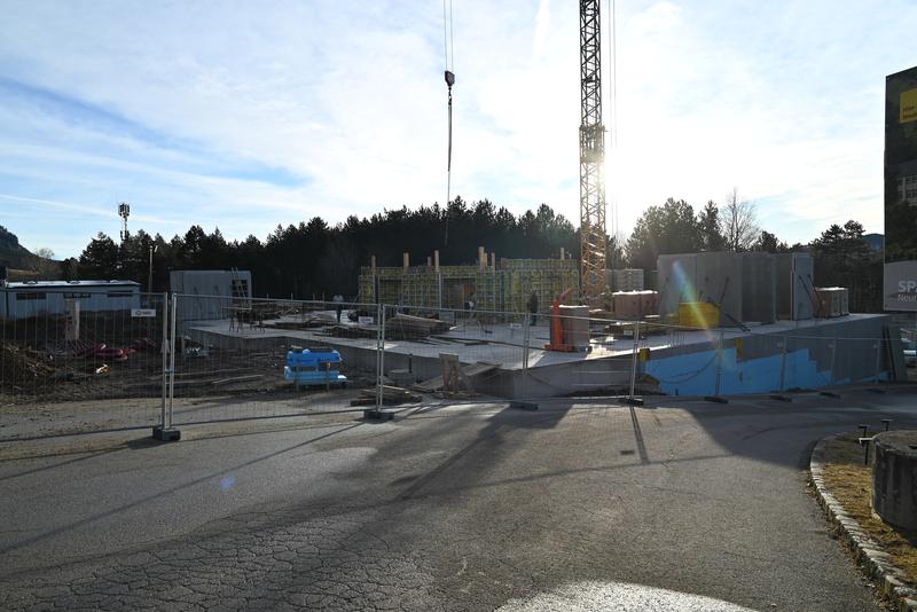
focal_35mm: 24
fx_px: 612
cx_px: 458
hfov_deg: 73.7
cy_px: 306
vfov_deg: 53.2
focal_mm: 24
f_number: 7.1
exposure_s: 1/200
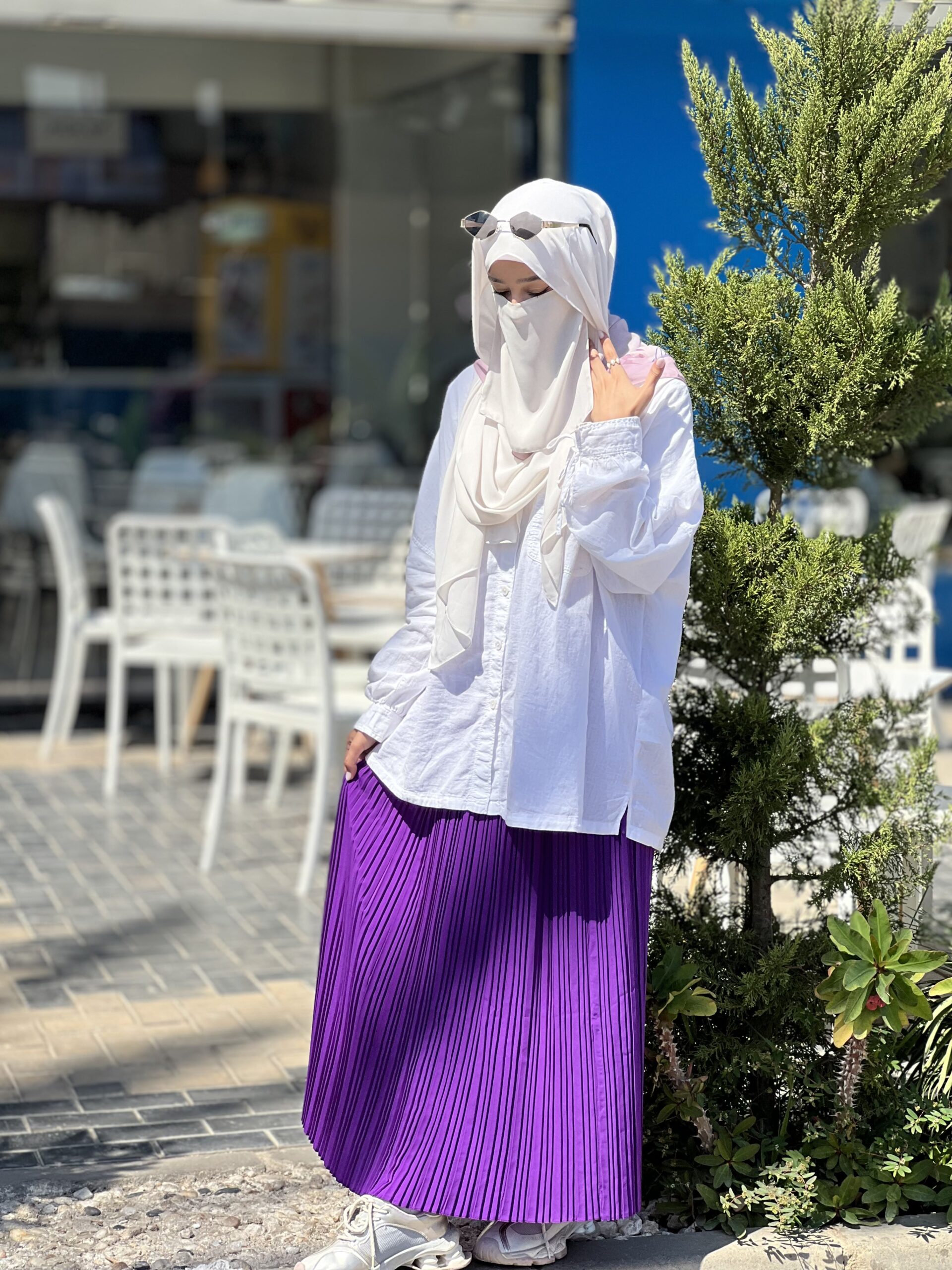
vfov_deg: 25.3
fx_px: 2824
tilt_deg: -4.8
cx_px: 476
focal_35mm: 77
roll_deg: +0.0
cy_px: 635
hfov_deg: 19.1
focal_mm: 9
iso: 32
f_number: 2.8
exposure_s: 1/797
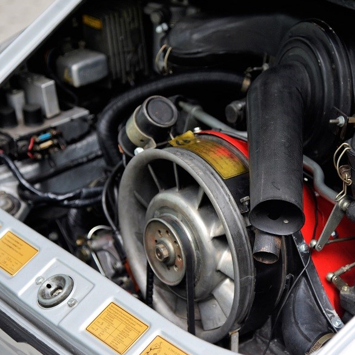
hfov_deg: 15.2
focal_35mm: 114
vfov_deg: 15.3
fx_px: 1323
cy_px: 172
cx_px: 256
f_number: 4
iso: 720
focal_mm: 82
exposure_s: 1/60
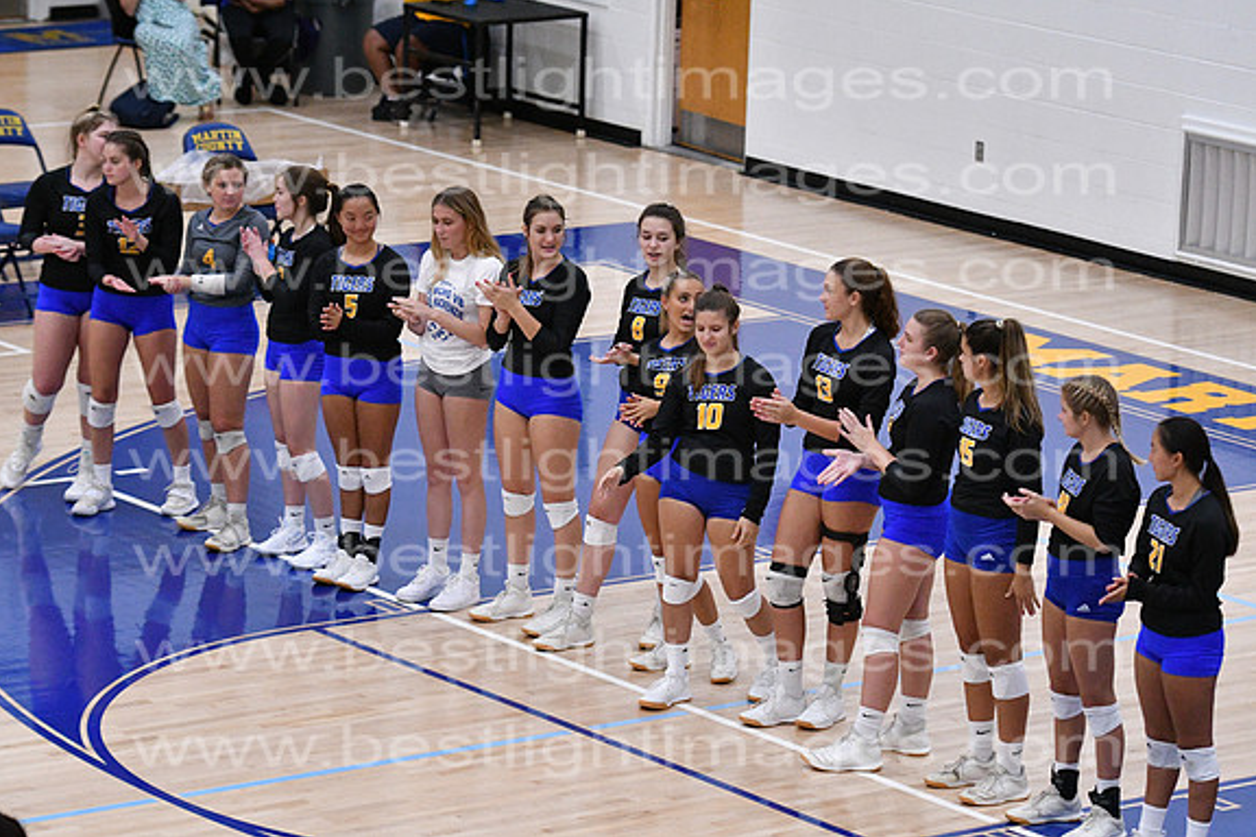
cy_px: 417
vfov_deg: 8.7
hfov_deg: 13.0
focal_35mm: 159
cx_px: 628
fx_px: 5530
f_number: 3.2
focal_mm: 105
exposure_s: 1/1250
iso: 6400
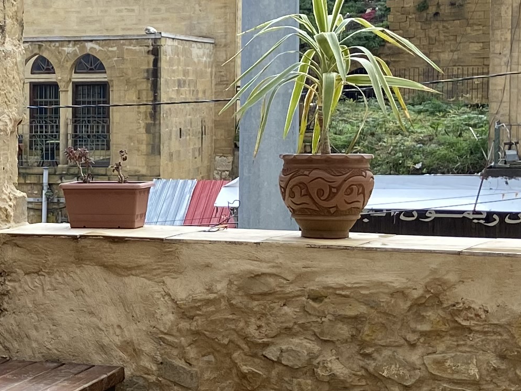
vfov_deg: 14.0
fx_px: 1596
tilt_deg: -3.5
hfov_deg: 17.7
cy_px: 214
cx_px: -103
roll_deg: +0.2
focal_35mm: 106
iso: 32
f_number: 1.8
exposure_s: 1/898
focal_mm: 4.25
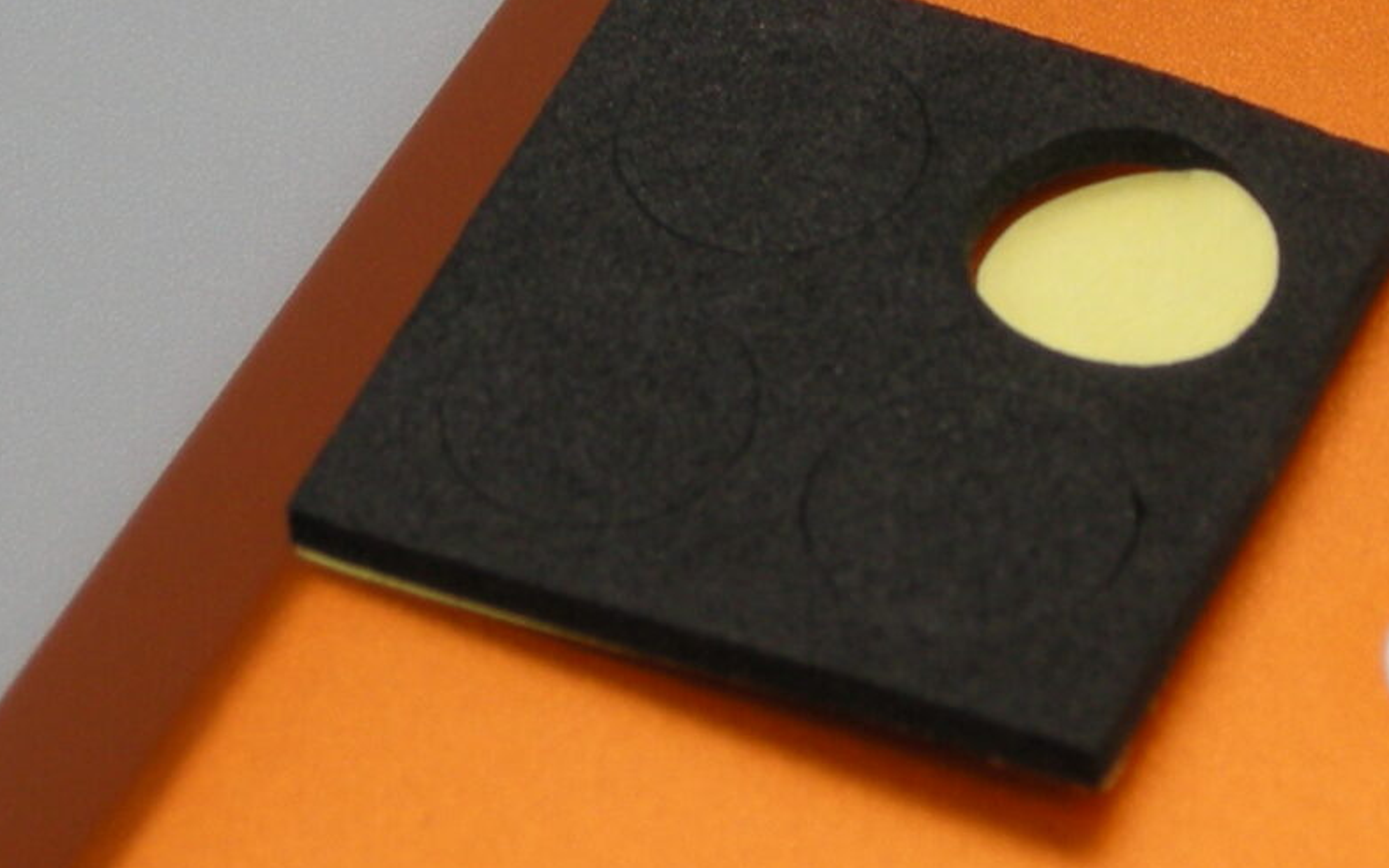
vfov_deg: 6.1
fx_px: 8100
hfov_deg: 9.8
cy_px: -127
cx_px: 1203
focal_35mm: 214
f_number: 3.5
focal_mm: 12.9
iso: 64
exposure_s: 1/120
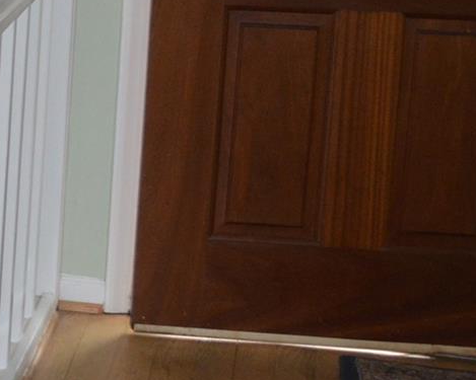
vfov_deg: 11.3
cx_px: -455
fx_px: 1901
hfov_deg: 12.6
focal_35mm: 135
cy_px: -5
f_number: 3.8
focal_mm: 22
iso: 800
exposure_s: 1/60
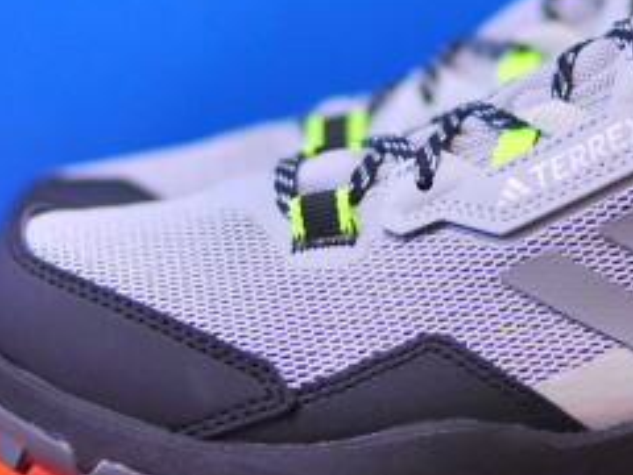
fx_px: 4389
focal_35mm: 240
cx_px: 583
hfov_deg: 8.2
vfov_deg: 6.2
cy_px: 36
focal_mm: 50
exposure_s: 1/320
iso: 250
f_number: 2
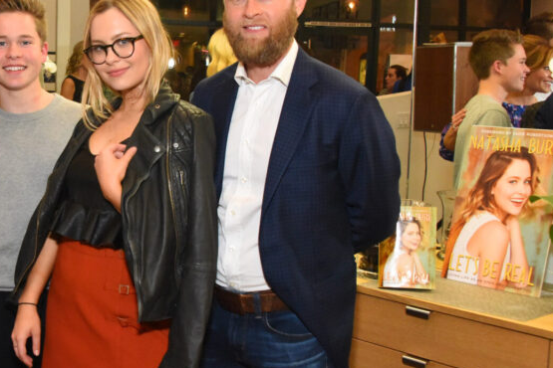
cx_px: 89
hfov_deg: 32.7
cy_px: 165
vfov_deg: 23.0
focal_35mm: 59
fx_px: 906
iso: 6400
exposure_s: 1/125
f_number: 6.3
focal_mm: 32
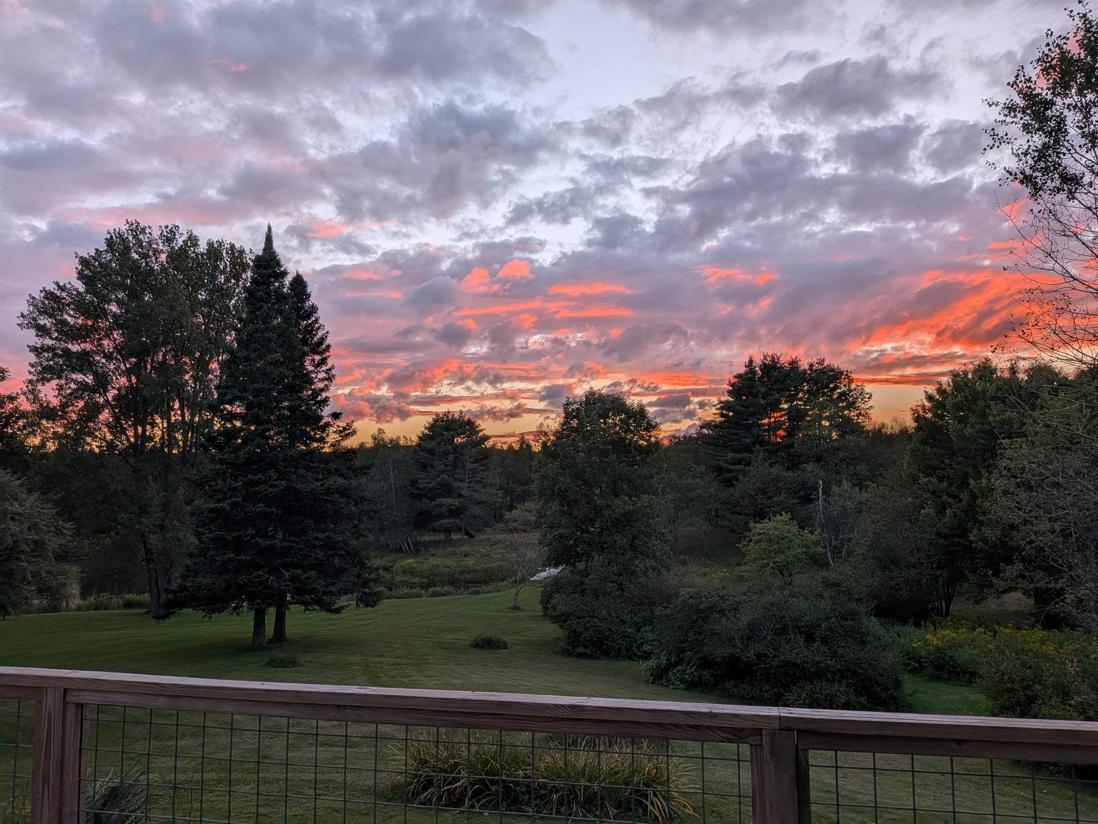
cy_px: 412
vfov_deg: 56.8
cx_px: 549
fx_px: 761
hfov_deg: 71.6
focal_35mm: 24
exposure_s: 1/1447
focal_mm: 4.53
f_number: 1.7
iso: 29
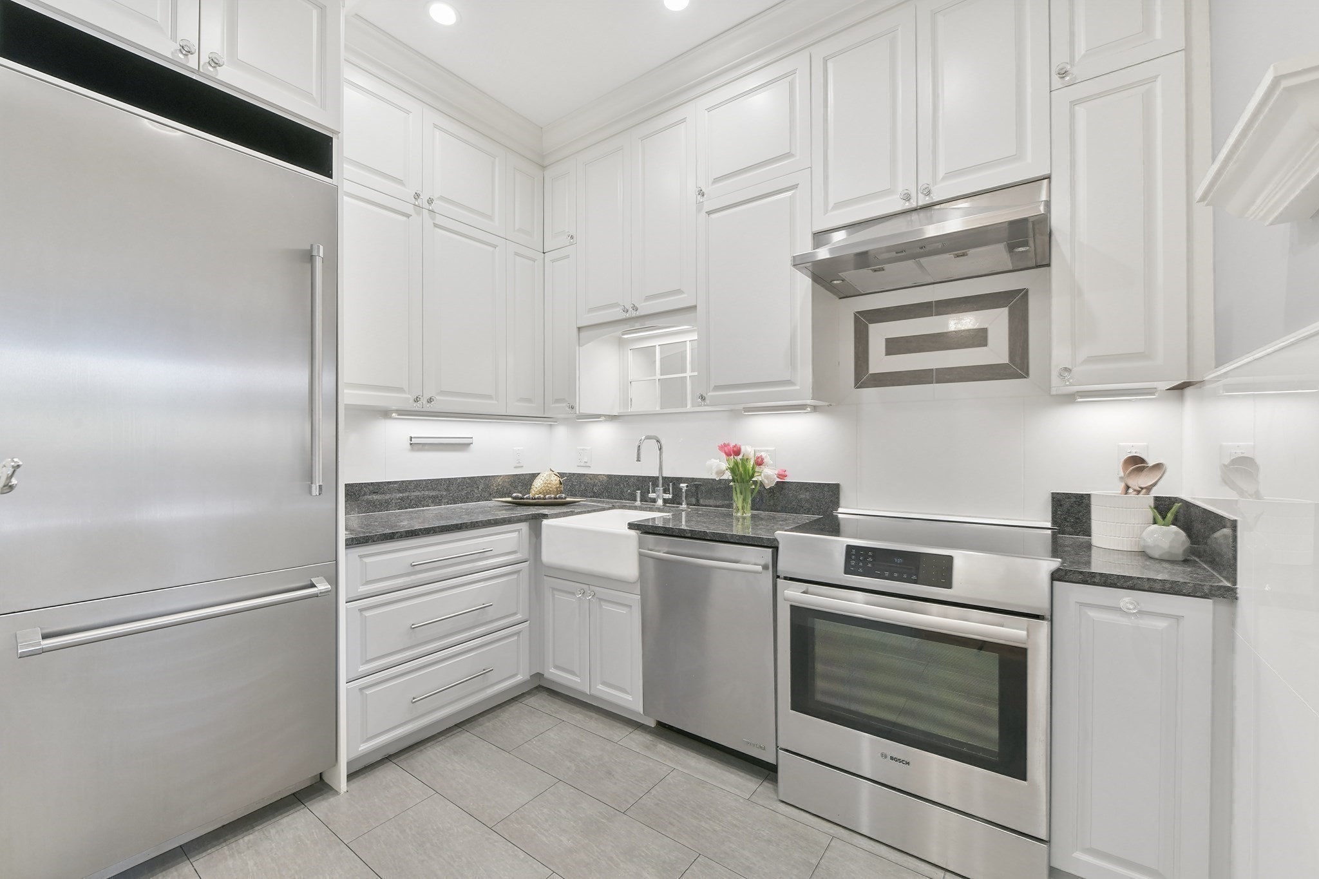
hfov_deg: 104.3
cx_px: 660
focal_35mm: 14
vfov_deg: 81.2
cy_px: 440
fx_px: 513
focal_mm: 14
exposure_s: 1/20
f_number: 9
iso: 640
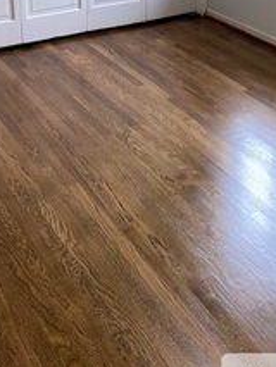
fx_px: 648
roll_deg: -0.7
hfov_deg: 24.0
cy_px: -9
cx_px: 177
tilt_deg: -13.2
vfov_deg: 29.4
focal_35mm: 61
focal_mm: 4.25
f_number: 1.8
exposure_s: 1/120
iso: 80
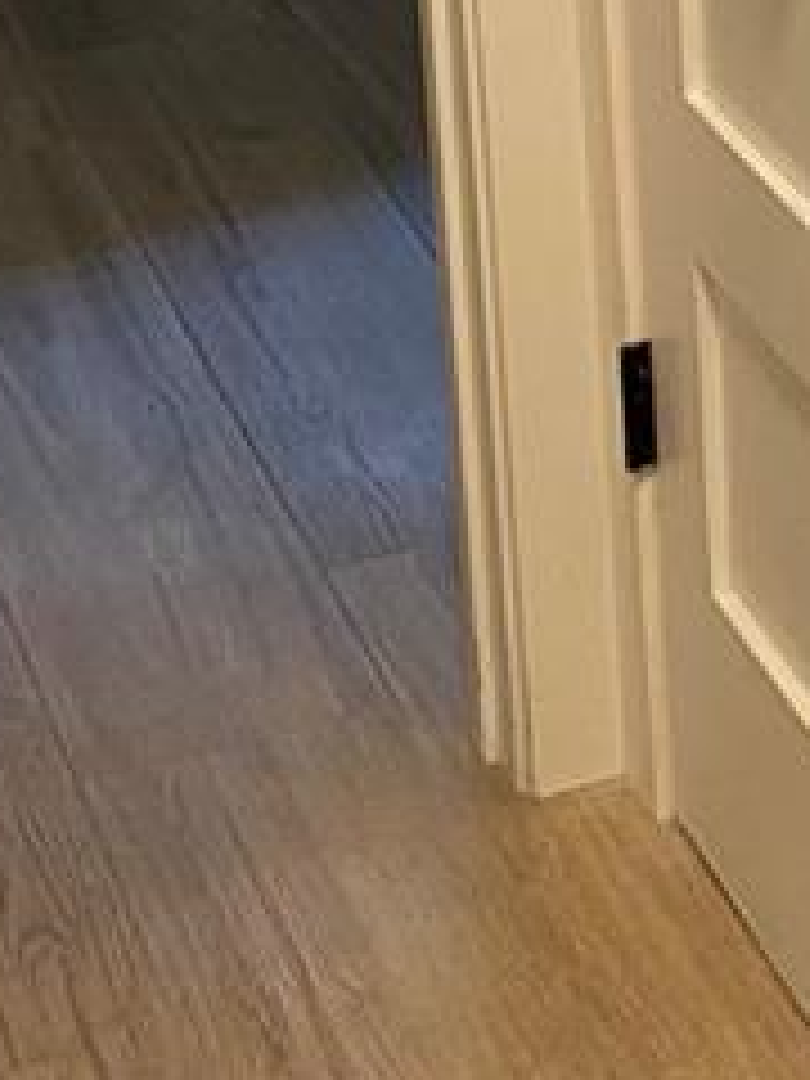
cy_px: -346
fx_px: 4056
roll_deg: +1.4
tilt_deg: -16.2
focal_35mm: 130
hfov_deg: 10.8
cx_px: 1382
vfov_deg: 14.5
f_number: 1.8
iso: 125
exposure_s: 1/60
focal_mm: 4.25
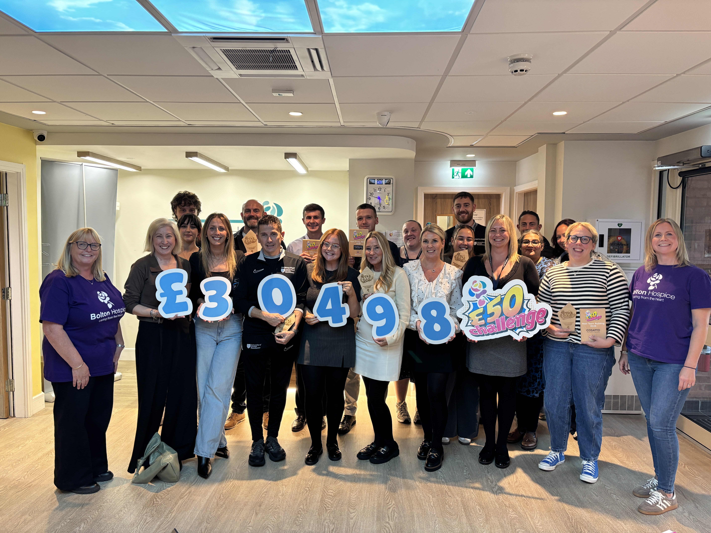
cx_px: 356
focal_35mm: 26
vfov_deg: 53.1
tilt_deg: -2.6
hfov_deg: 67.3
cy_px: 266
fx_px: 534
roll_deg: -0.4
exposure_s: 1/50
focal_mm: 5.96
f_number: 1.6
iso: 125
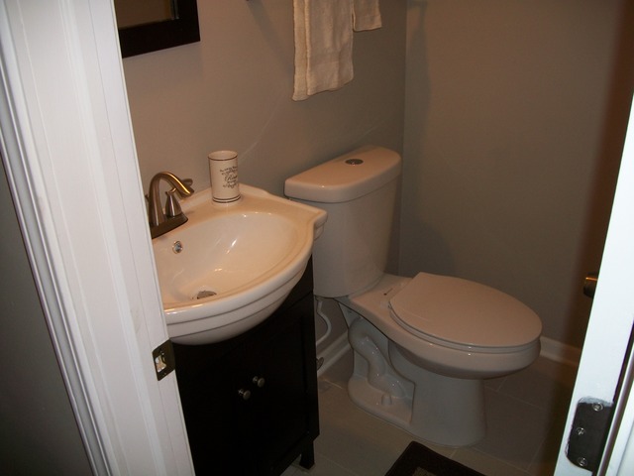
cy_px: 238
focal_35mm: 32
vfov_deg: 44.2
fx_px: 586
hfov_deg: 56.8
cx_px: 317
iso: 80
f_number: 2.9
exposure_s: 1/30
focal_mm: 5.7
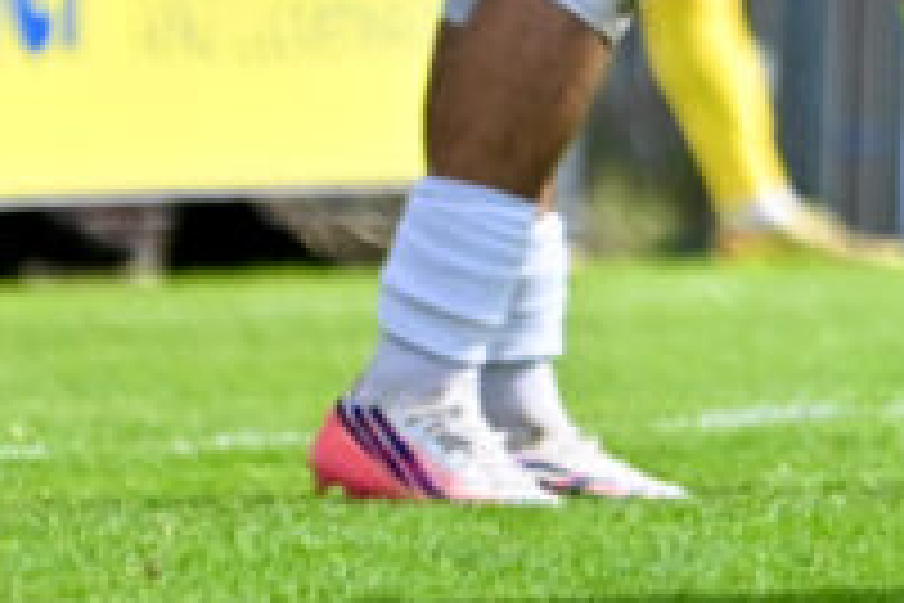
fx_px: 37061
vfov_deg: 0.9
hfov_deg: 1.4
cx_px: 1817
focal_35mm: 1476
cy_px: -628
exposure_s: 1/2000
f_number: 5.6
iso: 450
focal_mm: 290
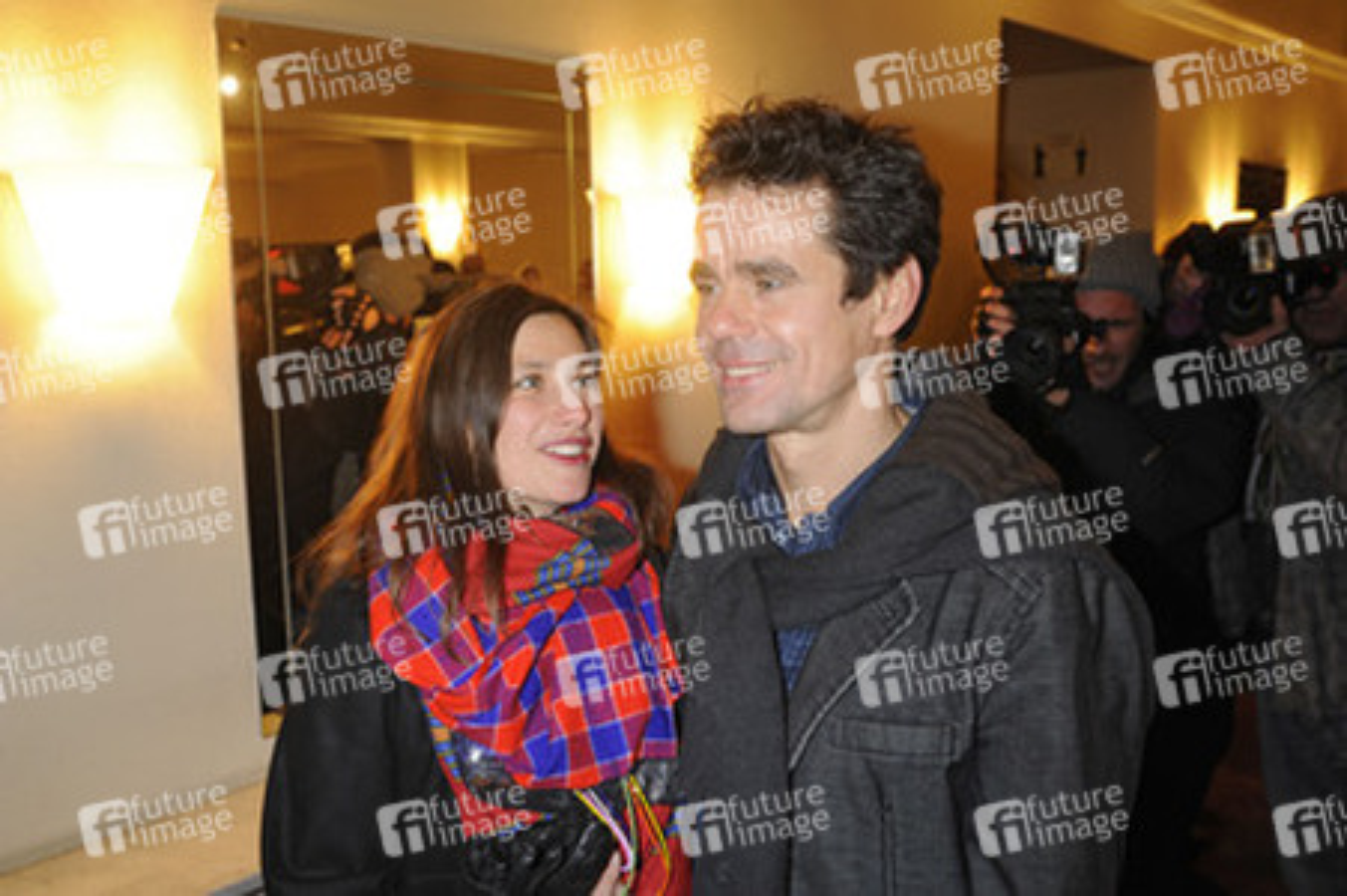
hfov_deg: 53.2
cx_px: 674
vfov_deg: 36.8
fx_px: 1346
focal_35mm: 36
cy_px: 448
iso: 1250
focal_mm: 36
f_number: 5.6
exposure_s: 1/30
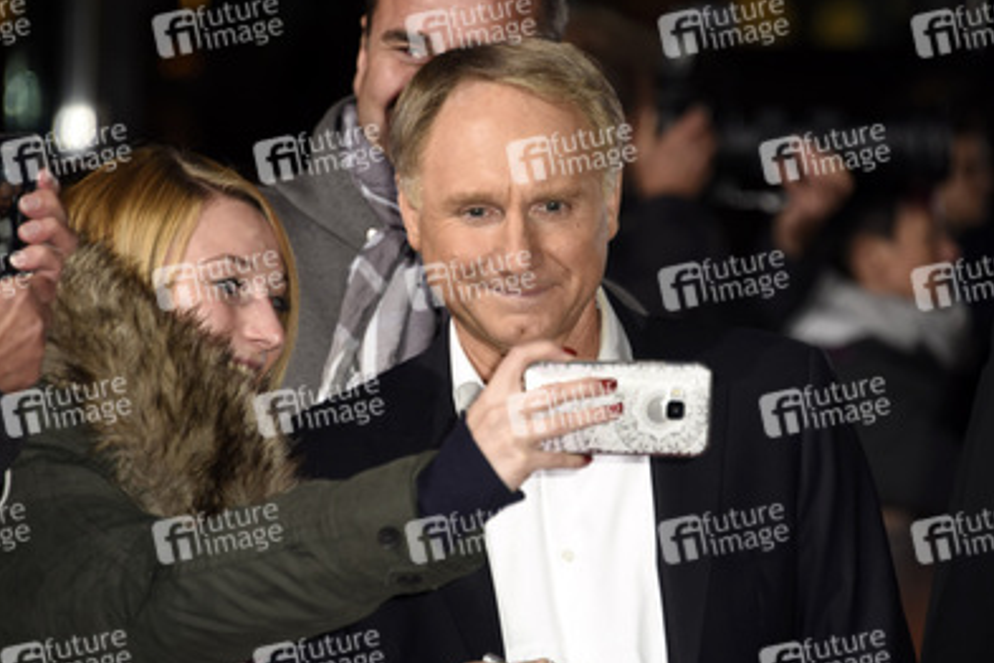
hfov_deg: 6.0
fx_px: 9497
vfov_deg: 4.0
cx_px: 505
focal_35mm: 344
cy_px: 344
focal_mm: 300
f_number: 5.6
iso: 640
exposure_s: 1/125
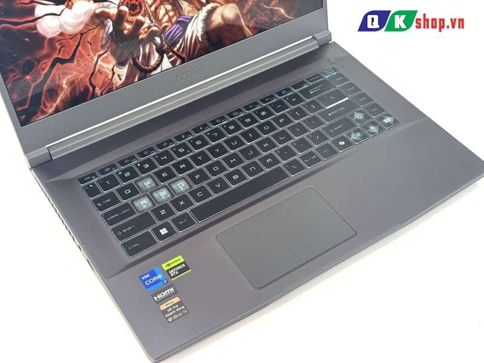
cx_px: 242
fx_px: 671
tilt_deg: -48.4
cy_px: 182
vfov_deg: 30.3
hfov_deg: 39.7
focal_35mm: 48
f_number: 1.78
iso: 100
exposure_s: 1/102
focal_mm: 6.76
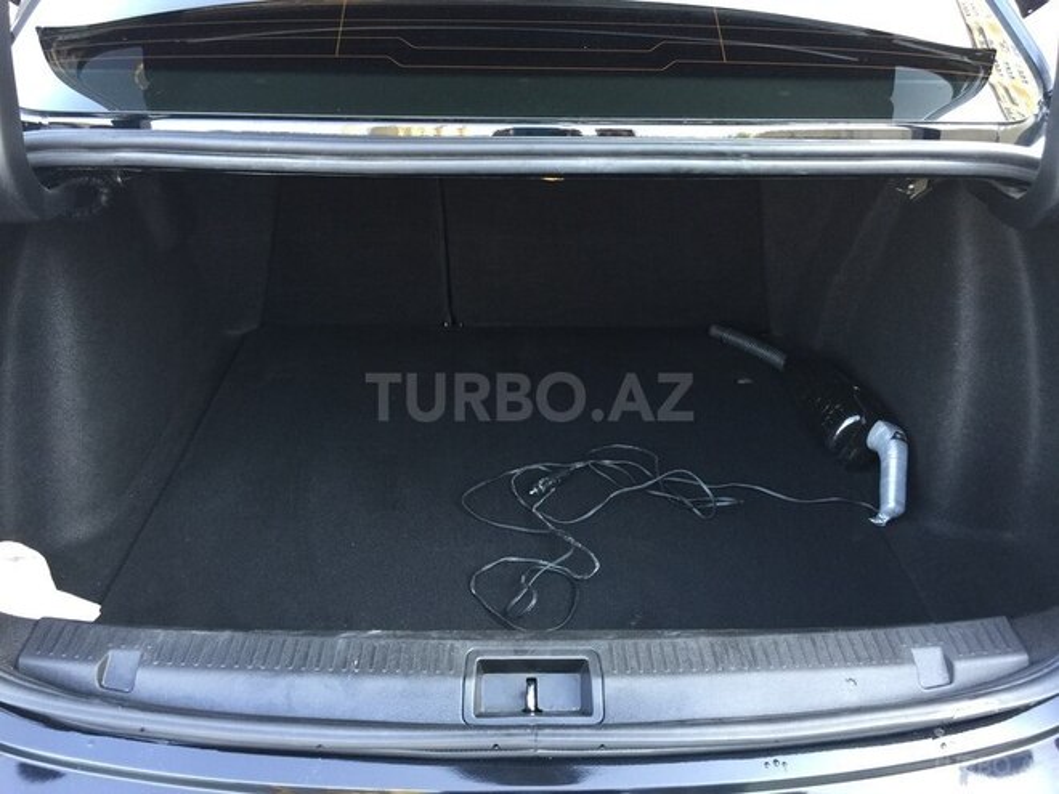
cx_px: 530
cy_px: 397
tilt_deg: -31.2
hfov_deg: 61.7
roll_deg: -3.6
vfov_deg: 48.2
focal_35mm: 29
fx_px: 887
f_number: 2.2
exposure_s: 1/33
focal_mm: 4.15
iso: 64
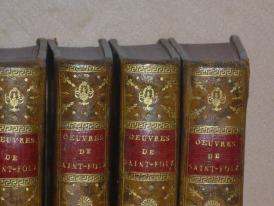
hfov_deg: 9.0
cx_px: 137
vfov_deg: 6.8
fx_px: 1733
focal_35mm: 219
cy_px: 103
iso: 100
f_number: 5.8
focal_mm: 19.9
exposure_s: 1/50
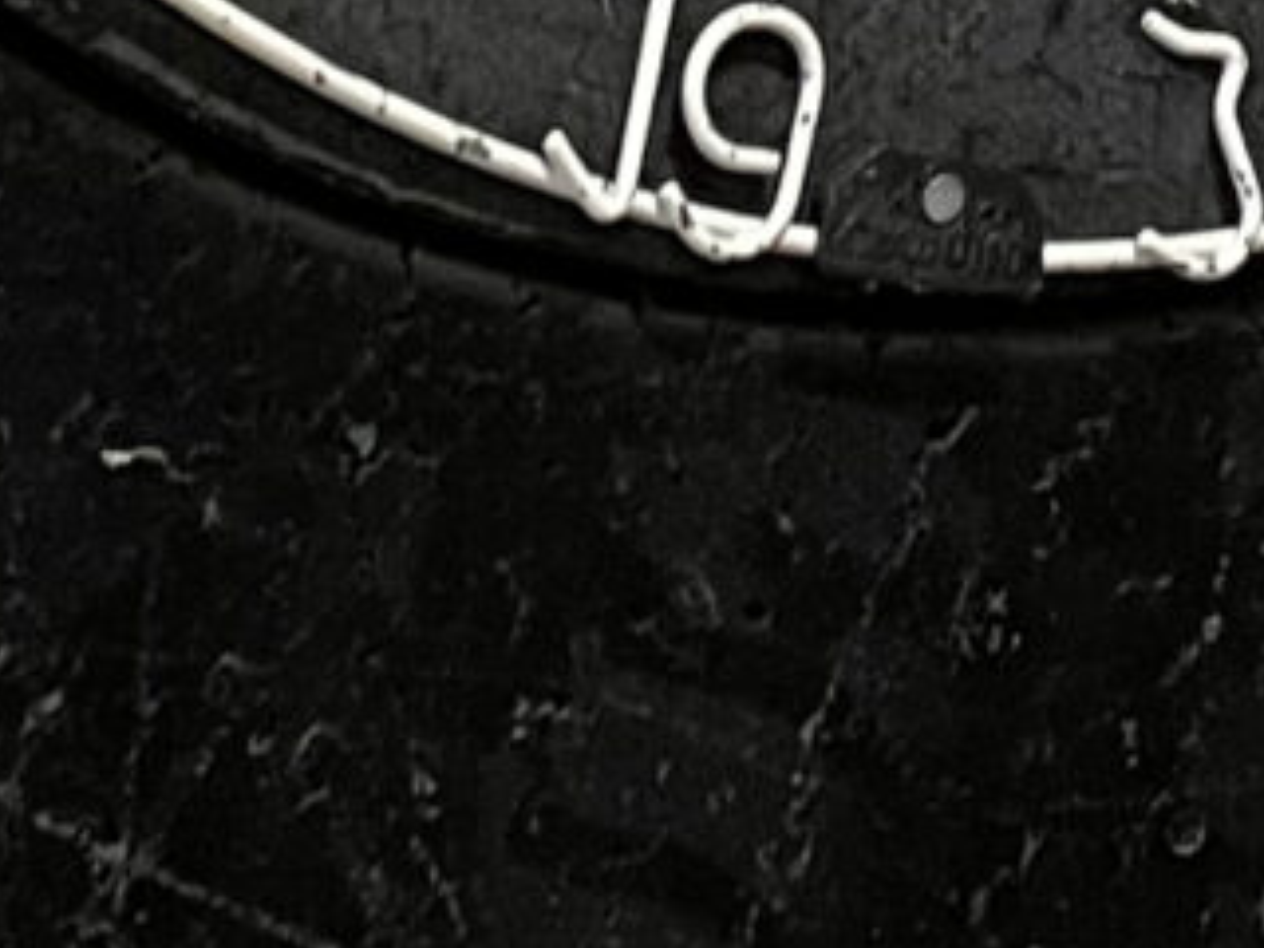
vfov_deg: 6.6
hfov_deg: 9.5
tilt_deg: +4.8
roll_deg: +0.7
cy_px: -1600
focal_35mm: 208
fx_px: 7595
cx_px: 1205
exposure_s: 1/50
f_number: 1.6
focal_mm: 4.2
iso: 64
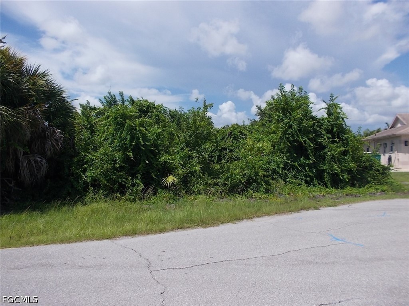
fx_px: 343
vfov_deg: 48.2
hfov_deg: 61.7
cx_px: 204
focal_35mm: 29
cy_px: 153
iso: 80
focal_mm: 4.1
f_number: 3.3
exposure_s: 1/1250
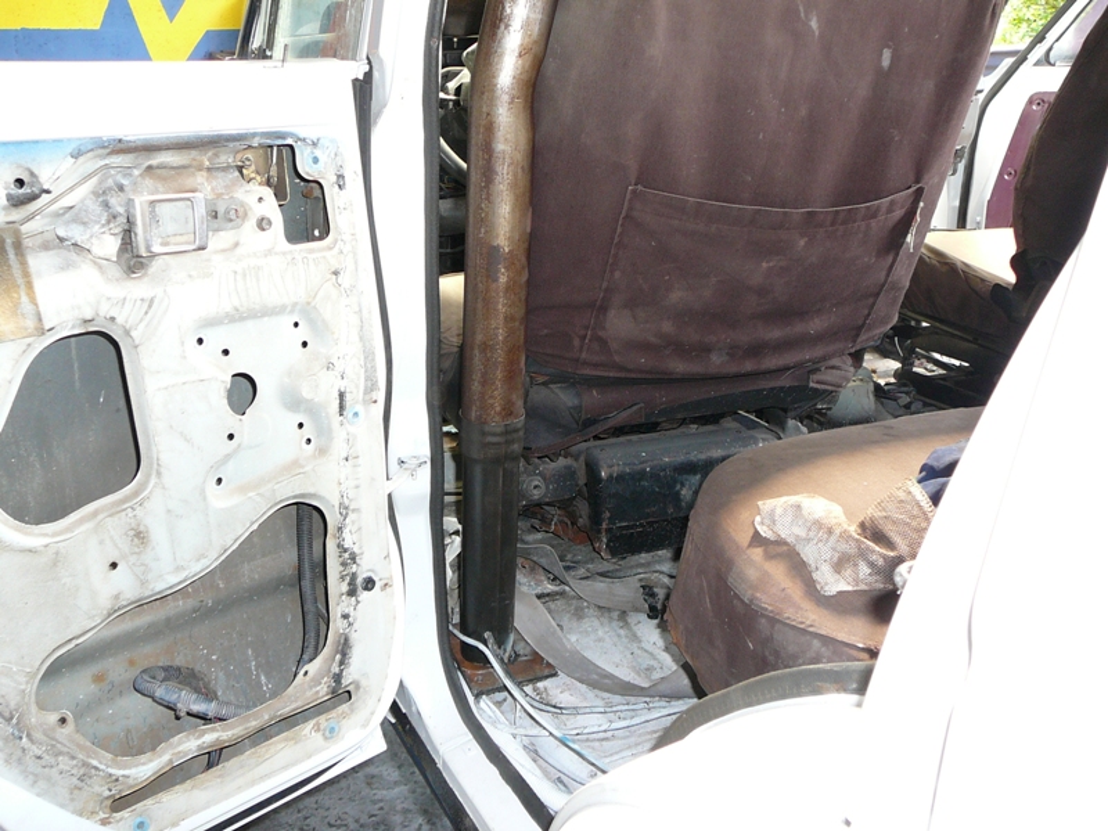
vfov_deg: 40.7
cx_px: 554
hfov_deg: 52.6
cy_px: 416
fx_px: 1120
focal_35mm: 35
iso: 100
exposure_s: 1/30
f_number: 2.8
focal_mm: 5.2
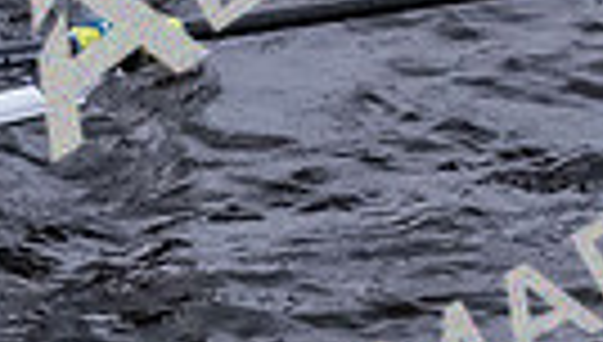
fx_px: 21725
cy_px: -266
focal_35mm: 1356
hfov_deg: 1.6
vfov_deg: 0.9
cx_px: -360
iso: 9000
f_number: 2.8
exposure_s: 1/2000
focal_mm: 200
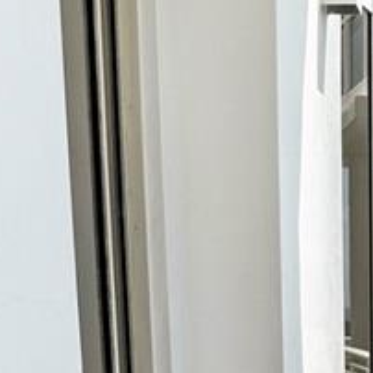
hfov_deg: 13.4
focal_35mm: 126
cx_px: 463
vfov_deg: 12.4
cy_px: 720
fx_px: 1536
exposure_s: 1/5814
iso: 80
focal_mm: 6.86
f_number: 1.78
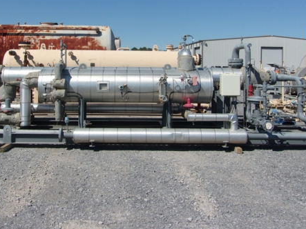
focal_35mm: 39
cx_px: 124
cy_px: 68
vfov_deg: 36.2
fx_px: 345
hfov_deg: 47.6
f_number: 10.4
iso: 80
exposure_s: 1/200
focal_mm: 4.9
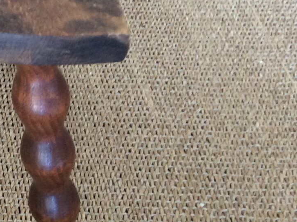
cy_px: 65
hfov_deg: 20.4
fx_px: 754
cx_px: -85
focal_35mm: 88
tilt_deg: -46.2
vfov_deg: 16.7
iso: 125
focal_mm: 3.3
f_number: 2.4
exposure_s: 1/25
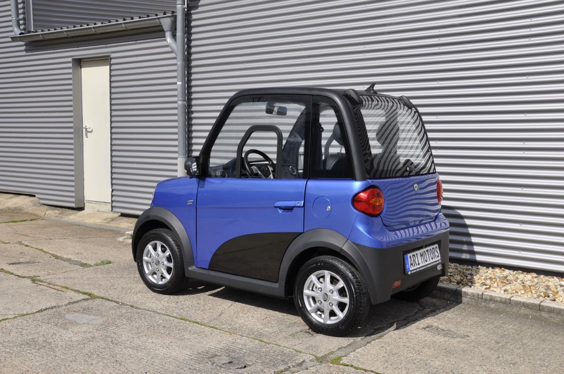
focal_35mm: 39
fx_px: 610
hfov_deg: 49.6
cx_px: 282
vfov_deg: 34.1
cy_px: 187
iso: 200
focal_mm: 26
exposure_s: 1/400
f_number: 10
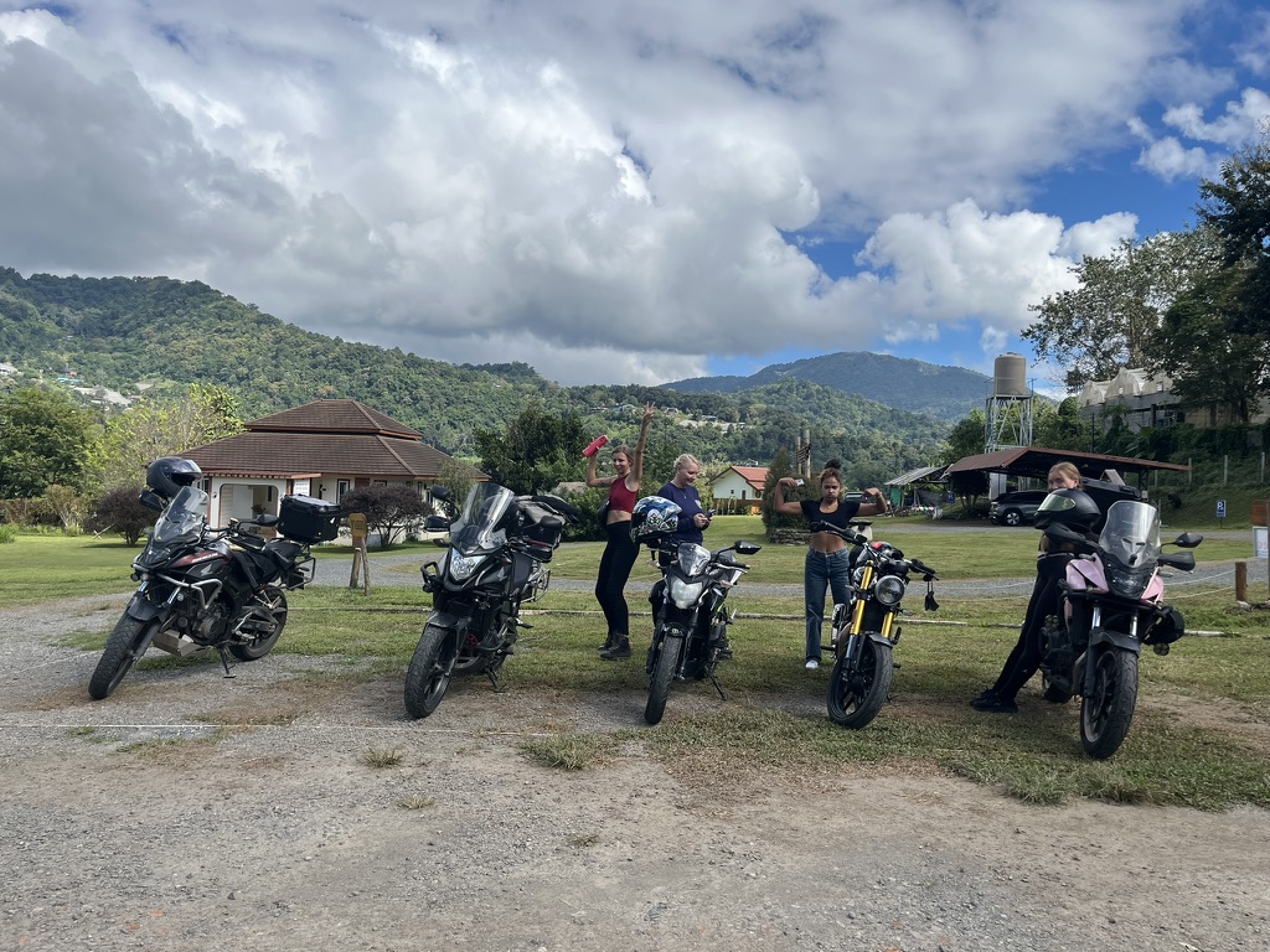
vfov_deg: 53.1
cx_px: 635
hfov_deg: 67.3
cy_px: 476
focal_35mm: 26
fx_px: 954
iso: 50
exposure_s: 1/4651
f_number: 1.6
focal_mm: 5.1
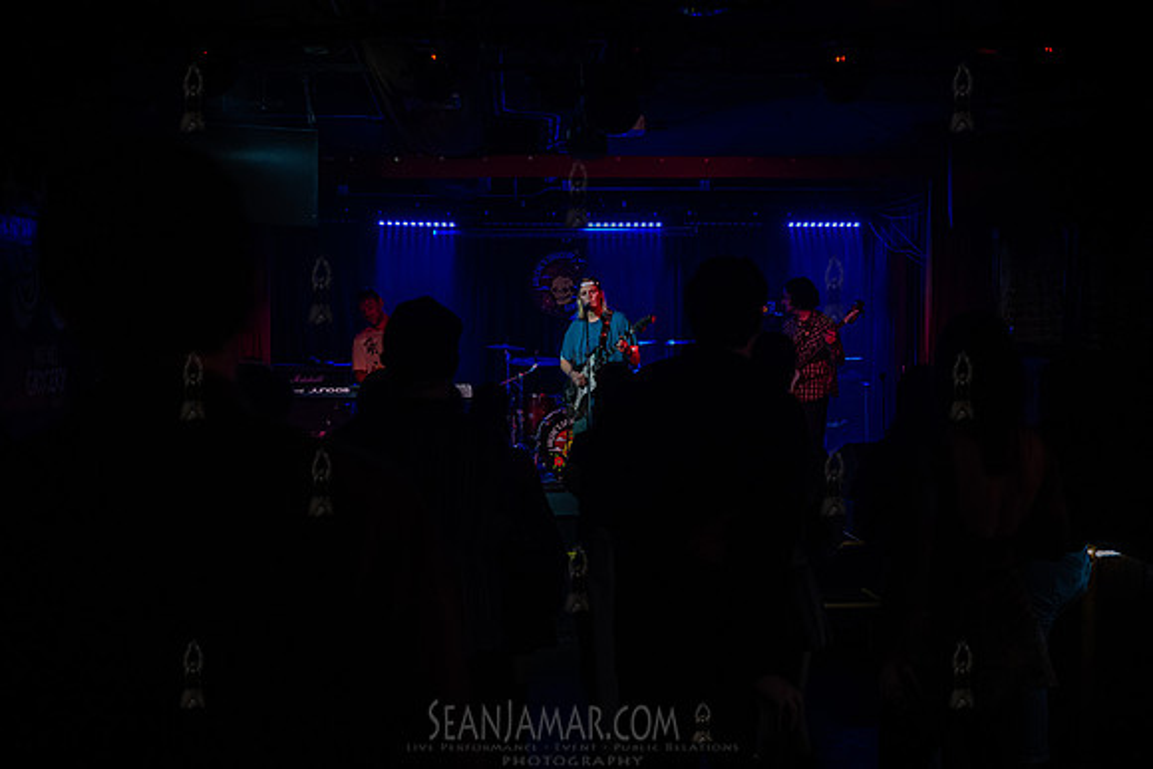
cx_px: 576
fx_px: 1134
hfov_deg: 53.9
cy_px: 384
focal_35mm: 35
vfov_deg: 37.5
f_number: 3.2
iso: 16000
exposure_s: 1/320
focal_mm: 35
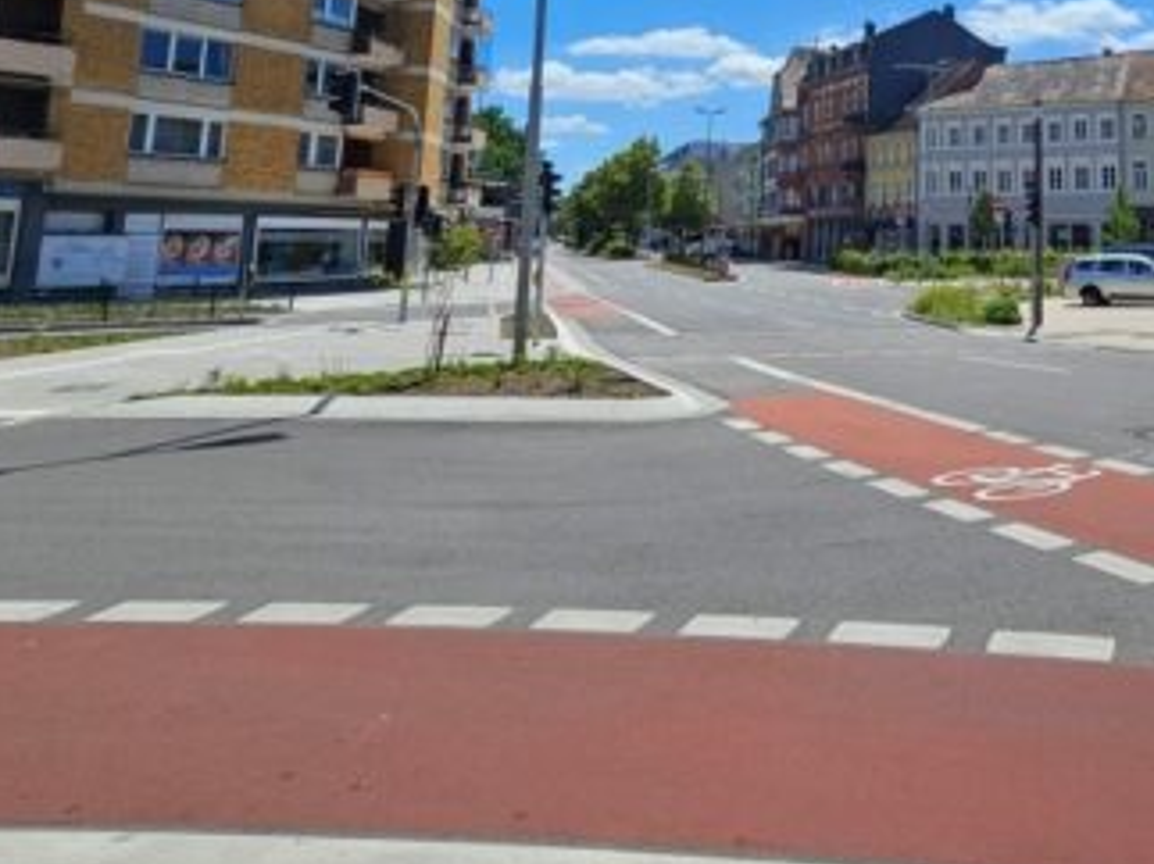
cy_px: 75
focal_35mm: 28
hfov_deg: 57.2
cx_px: 972
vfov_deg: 44.8
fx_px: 933
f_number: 2.2
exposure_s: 1/3464
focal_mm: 2.2
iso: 50
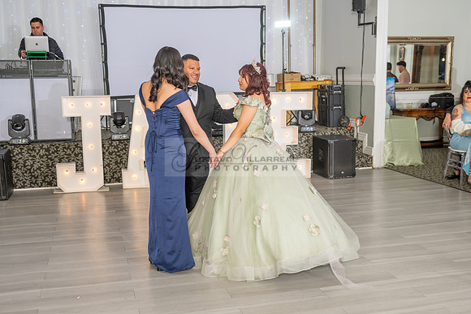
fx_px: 561
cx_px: 236
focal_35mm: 43
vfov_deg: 31.2
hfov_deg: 45.5
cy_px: 177
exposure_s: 1/160
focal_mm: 38
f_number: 3.5
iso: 500
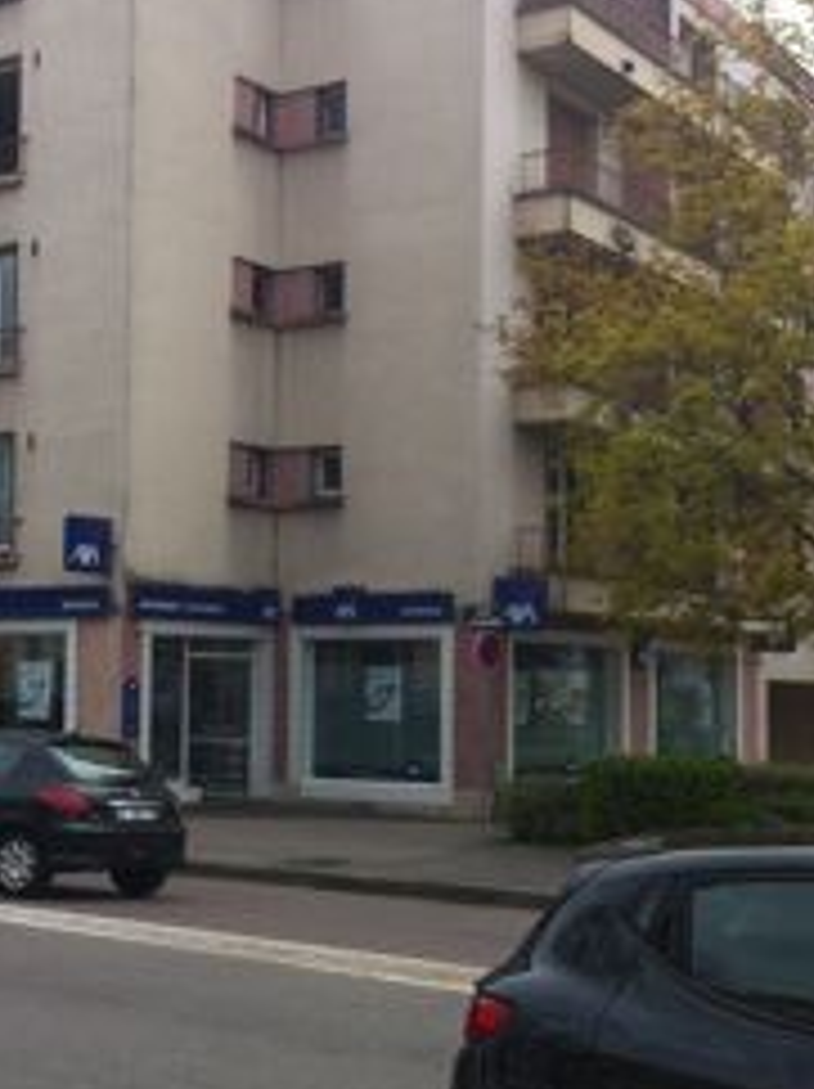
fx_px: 1947
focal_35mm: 62
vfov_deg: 31.2
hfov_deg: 23.5
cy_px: 572
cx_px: 279
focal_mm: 3.85
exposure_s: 1/702
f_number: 2.8
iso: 80
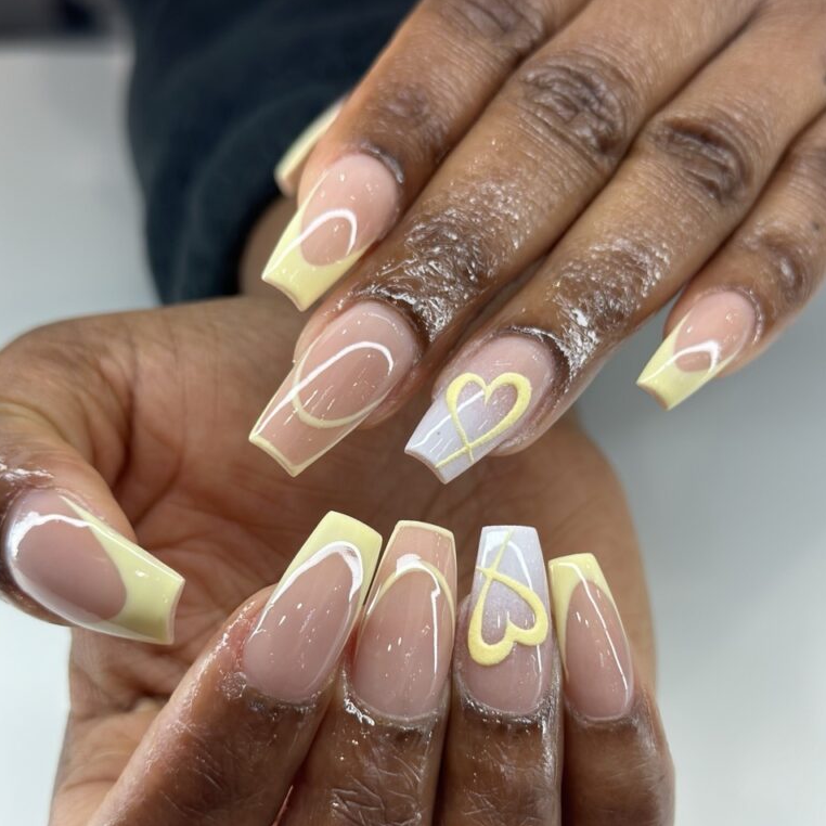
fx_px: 1539
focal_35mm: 57
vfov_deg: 30.0
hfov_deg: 30.0
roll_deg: +2.1
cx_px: 413
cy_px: 499
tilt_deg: -38.0
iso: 100
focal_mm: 6.86
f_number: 1.78
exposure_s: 1/169
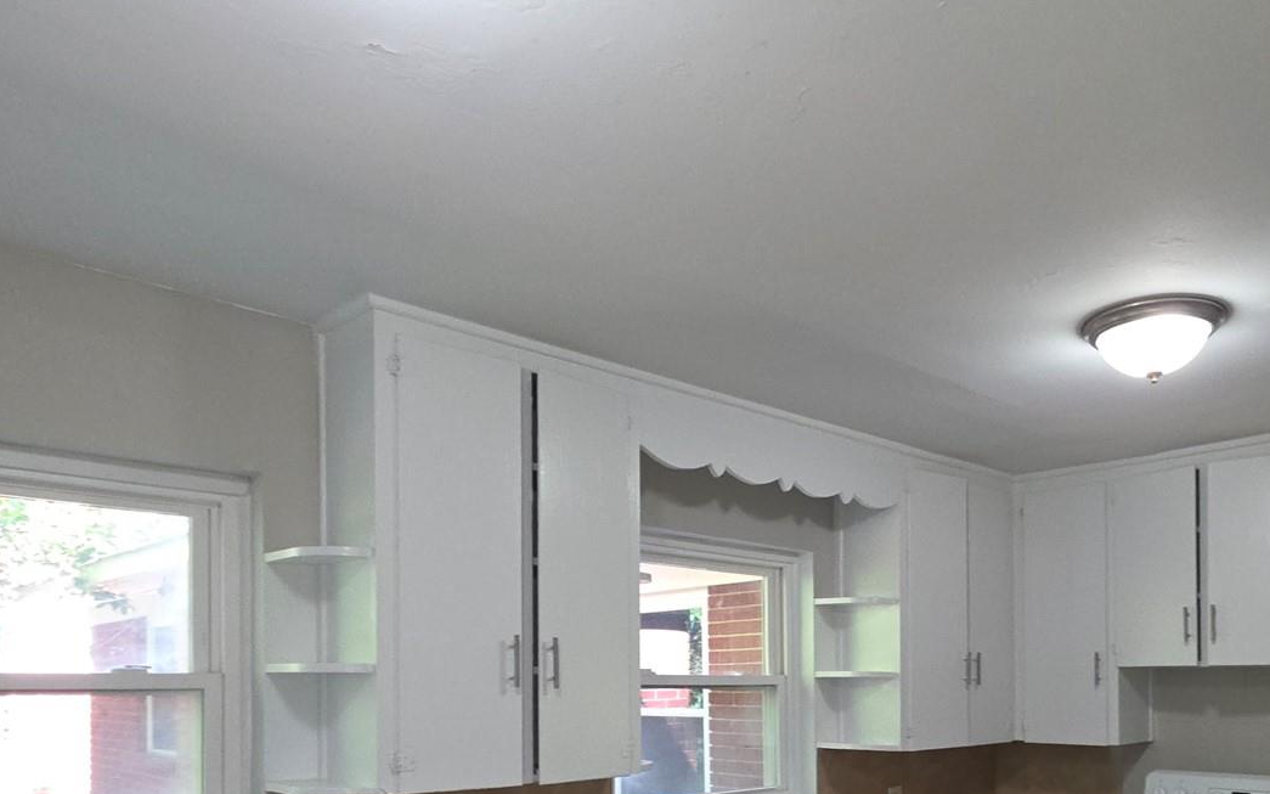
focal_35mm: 27
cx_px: 832
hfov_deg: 66.8
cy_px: 691
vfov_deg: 42.8
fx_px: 934
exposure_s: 1/60
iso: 160
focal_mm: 2.2
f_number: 1.9
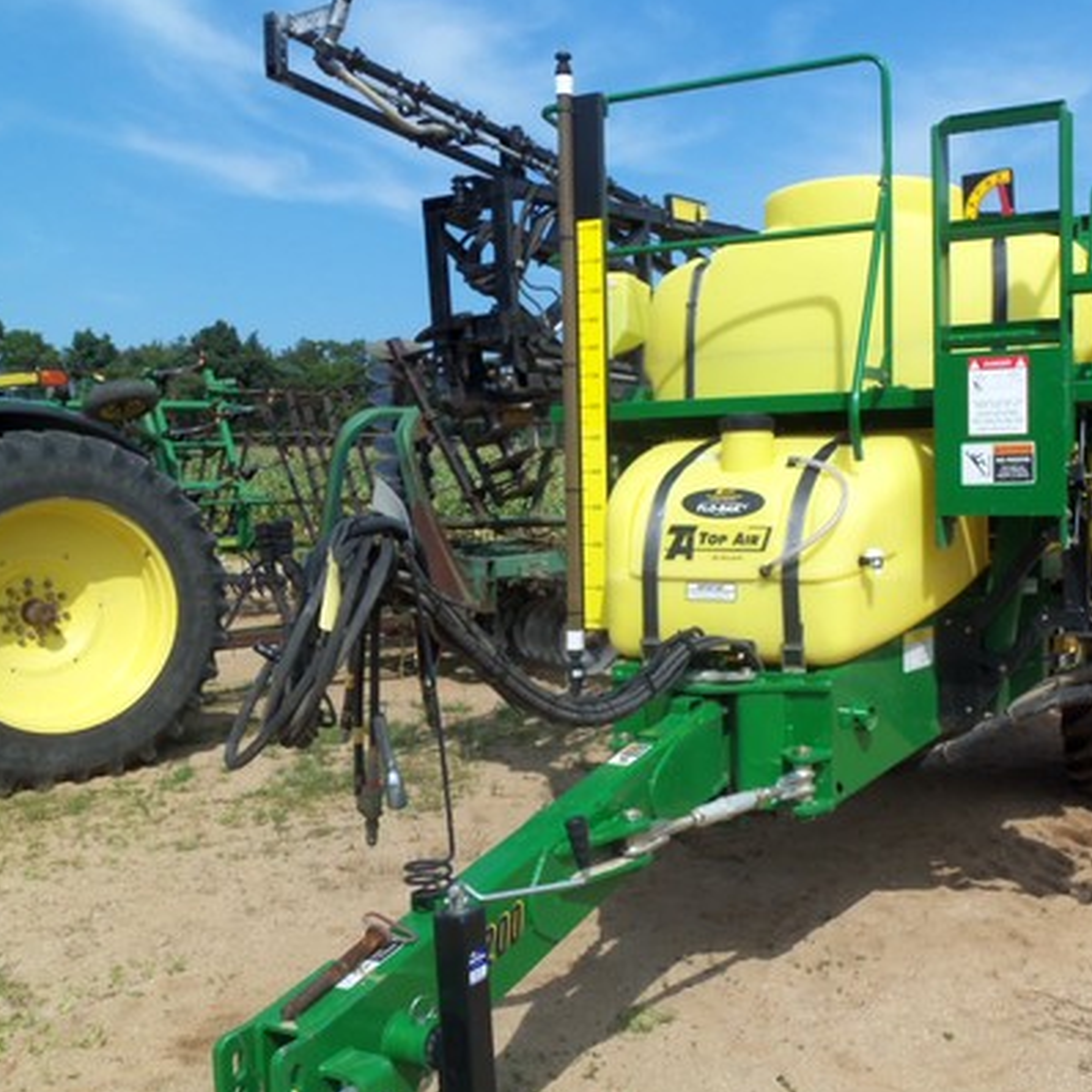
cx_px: 727
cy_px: 549
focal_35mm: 35
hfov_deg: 46.5
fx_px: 1249
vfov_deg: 47.2
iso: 80
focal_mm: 5.2
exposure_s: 1/125
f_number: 8.6
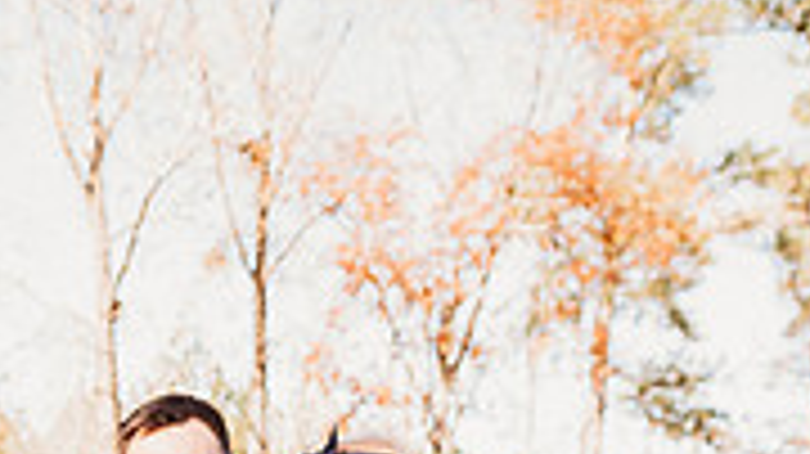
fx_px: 1739
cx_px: -32
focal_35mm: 81
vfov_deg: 13.2
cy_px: 847
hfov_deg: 24.8
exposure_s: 1/250
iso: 100
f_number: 2.8
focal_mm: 24
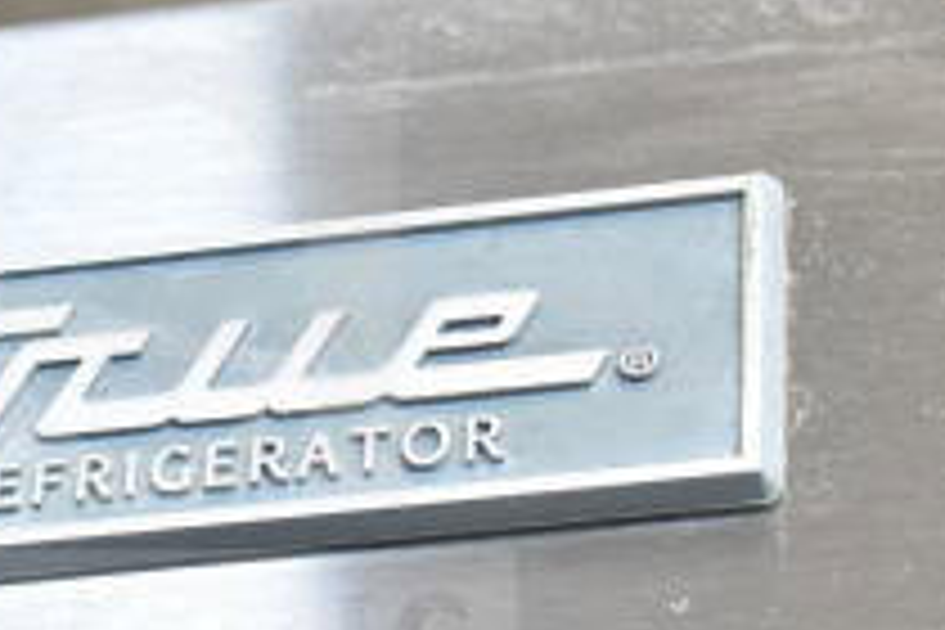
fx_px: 6285
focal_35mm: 239
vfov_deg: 5.7
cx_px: 9
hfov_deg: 8.6
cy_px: 407
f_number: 5.6
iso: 1800
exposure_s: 1/100
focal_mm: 55
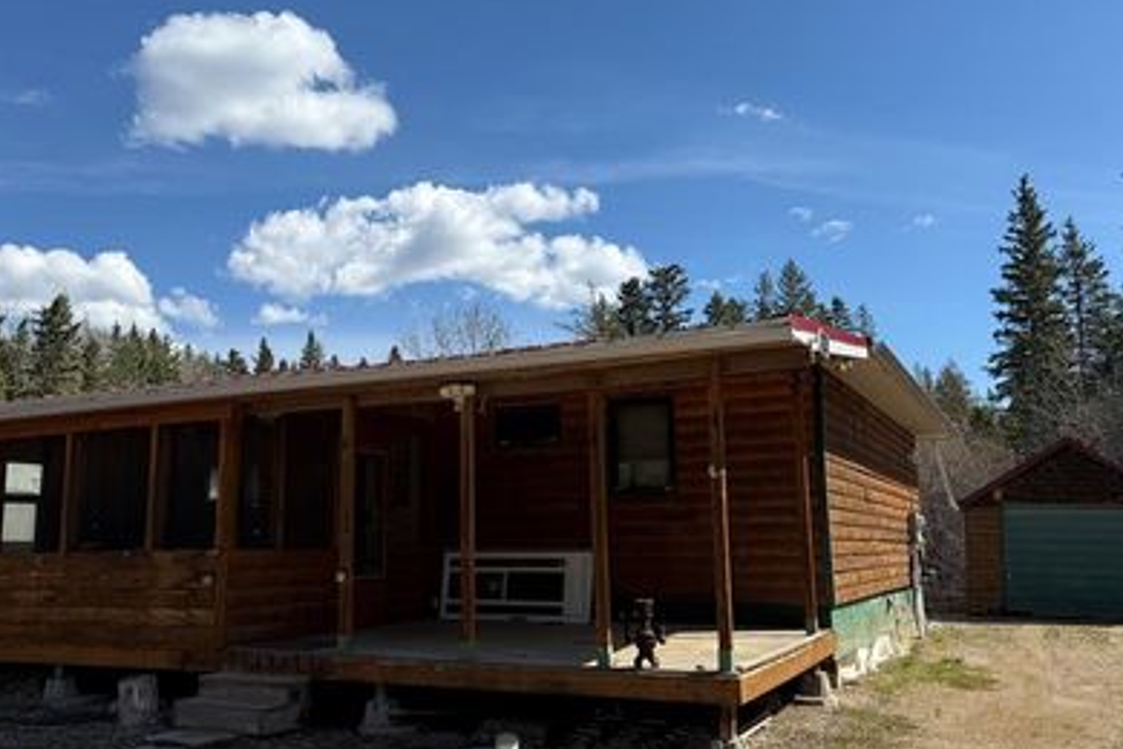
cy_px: 382
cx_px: 510
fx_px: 998
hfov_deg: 58.6
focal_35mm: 32
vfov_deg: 41.1
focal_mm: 6.76
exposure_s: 1/4673
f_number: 1.78
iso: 80
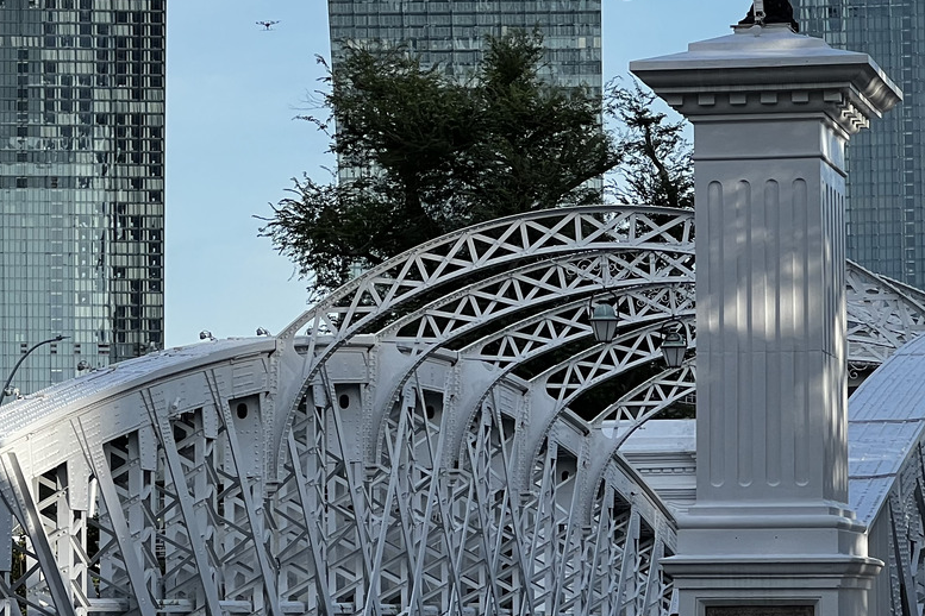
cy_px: 353
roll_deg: -0.1
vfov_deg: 8.3
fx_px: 4239
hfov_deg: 12.4
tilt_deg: +4.0
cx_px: 392
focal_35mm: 165
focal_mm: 9
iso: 32
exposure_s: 1/612
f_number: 2.8
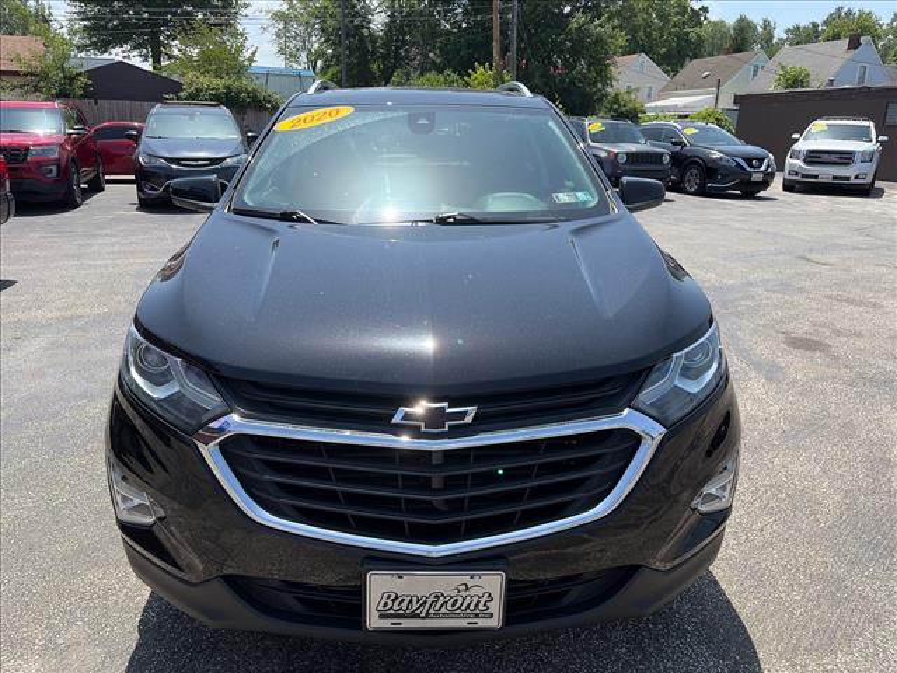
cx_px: 448
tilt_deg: -16.2
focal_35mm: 26
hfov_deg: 67.3
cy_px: 336
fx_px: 674
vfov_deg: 53.1
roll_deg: +1.3
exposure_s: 1/2283
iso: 50
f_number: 1.6
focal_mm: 5.96
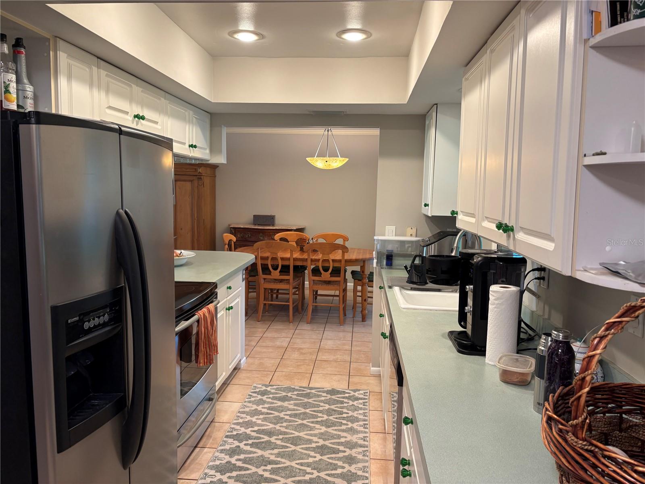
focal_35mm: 26
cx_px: 322
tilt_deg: -6.5
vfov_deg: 53.1
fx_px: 484
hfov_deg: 67.3
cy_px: 242
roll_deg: -1.3
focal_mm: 5.96
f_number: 1.6
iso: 125
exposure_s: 1/60
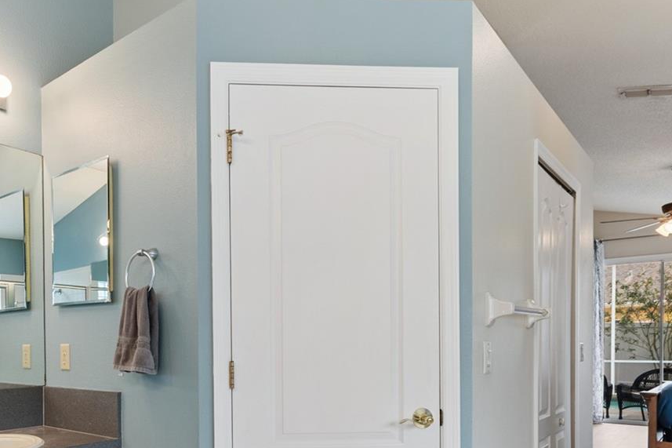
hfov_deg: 63.5
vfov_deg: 44.3
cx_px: 213
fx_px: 523
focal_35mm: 28
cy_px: 352
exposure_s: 1/5
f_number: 7.1
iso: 100
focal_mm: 10
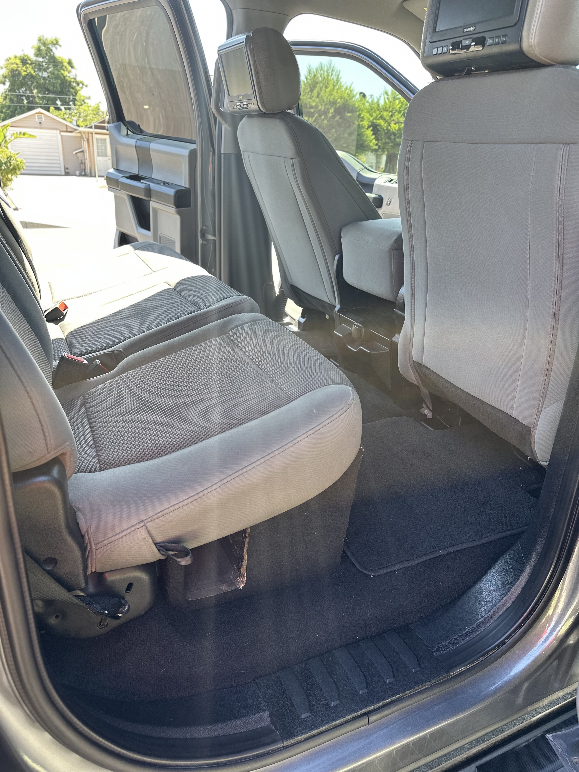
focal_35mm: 24
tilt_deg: -22.1
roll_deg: -3.5
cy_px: 386
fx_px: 535
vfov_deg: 71.6
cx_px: 290
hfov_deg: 56.8
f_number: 1.78
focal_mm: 6.86
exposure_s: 1/168
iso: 80
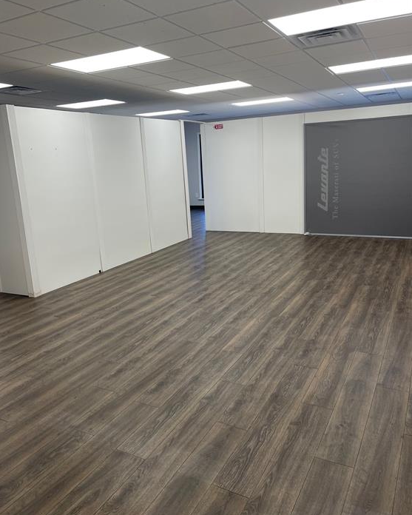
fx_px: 427
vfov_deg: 62.1
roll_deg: +4.3
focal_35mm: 28
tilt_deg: -11.2
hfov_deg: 51.5
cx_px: 200
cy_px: 240
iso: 64
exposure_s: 1/120
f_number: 1.6
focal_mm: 5.1
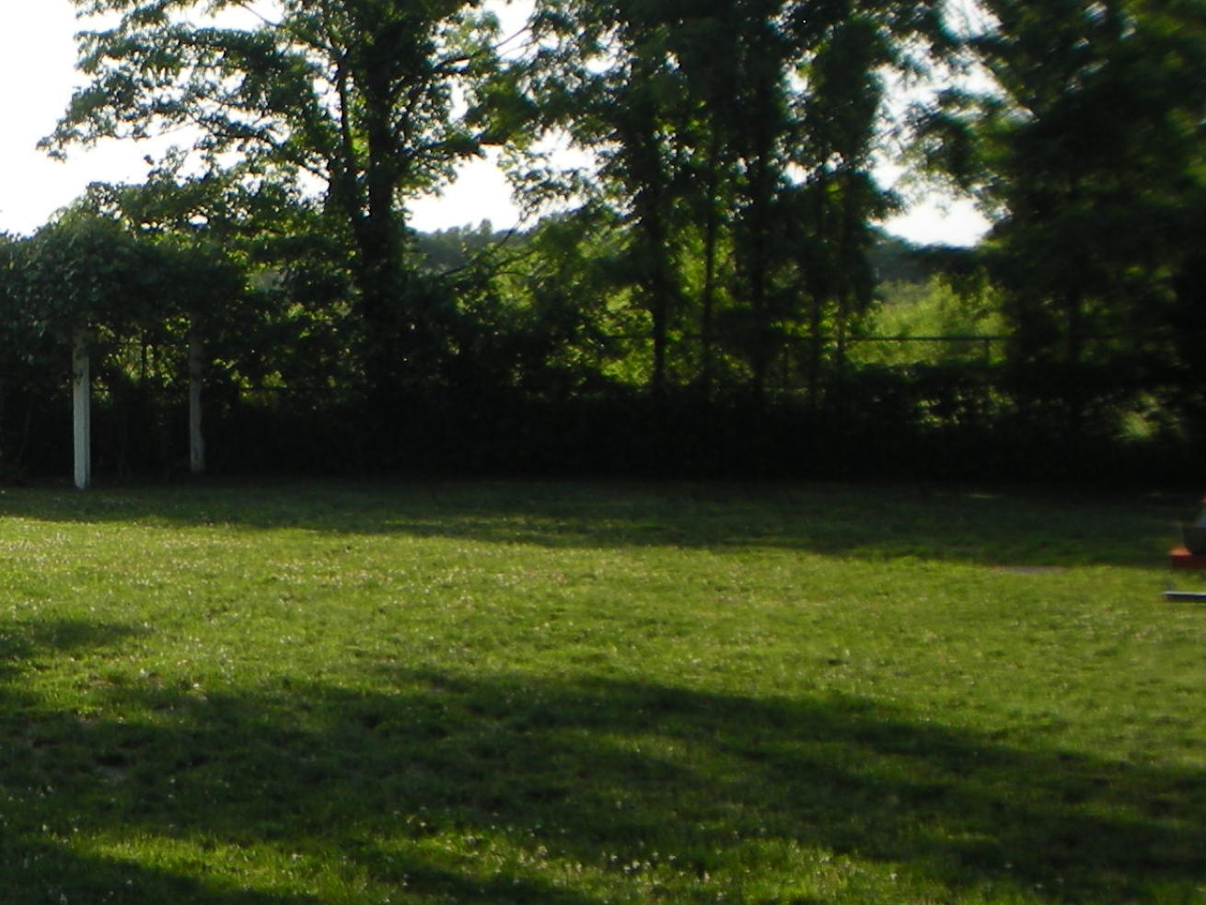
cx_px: -63
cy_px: 345
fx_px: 3032
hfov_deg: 21.5
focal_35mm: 87
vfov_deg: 17.0
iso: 50
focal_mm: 6.3
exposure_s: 1/348
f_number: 3.2
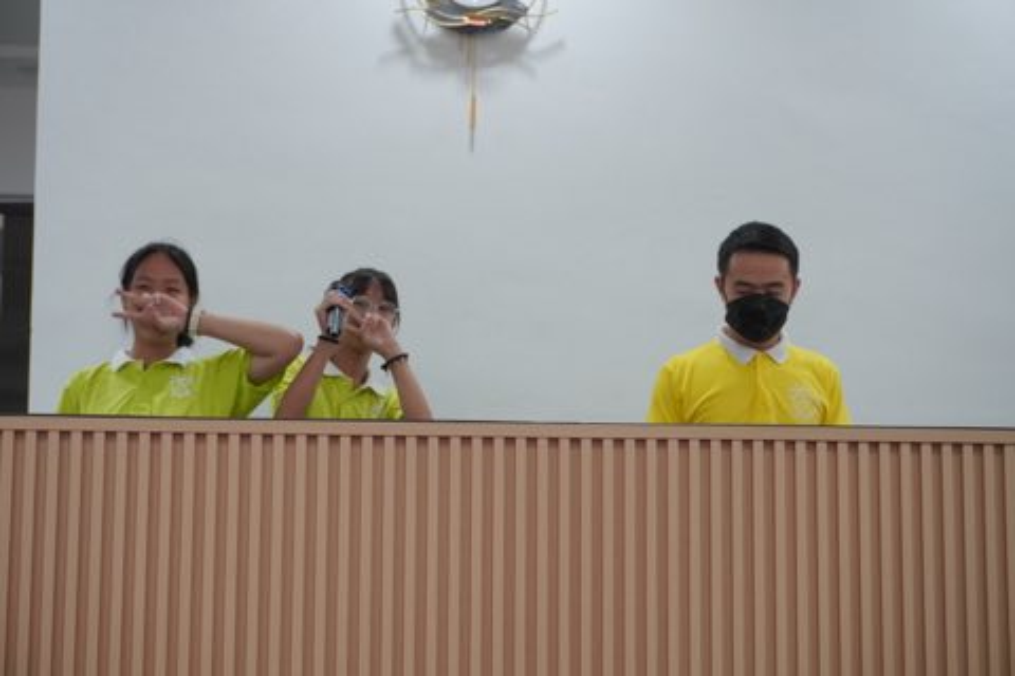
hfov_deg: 30.5
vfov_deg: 20.6
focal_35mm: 66
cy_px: 338
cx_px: 508
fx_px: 1861
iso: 2000
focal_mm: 44
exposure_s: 1/160
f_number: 5.6
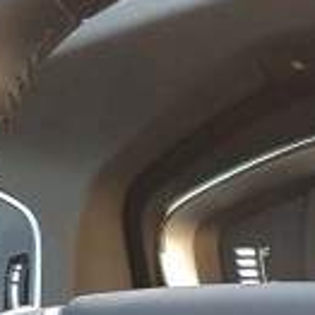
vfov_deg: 9.2
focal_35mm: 180
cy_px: 596
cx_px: 810
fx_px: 1853
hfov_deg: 8.7
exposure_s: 1/50
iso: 100
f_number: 1.7
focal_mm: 4.2
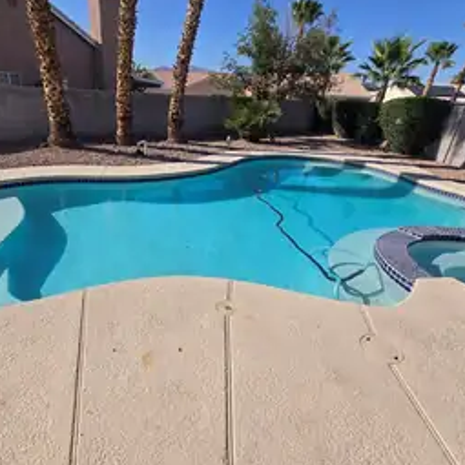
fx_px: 274
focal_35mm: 18
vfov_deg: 80.7
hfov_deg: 79.5
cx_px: 179
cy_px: 237
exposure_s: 1/3194
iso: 50
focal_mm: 2.2
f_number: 2.2
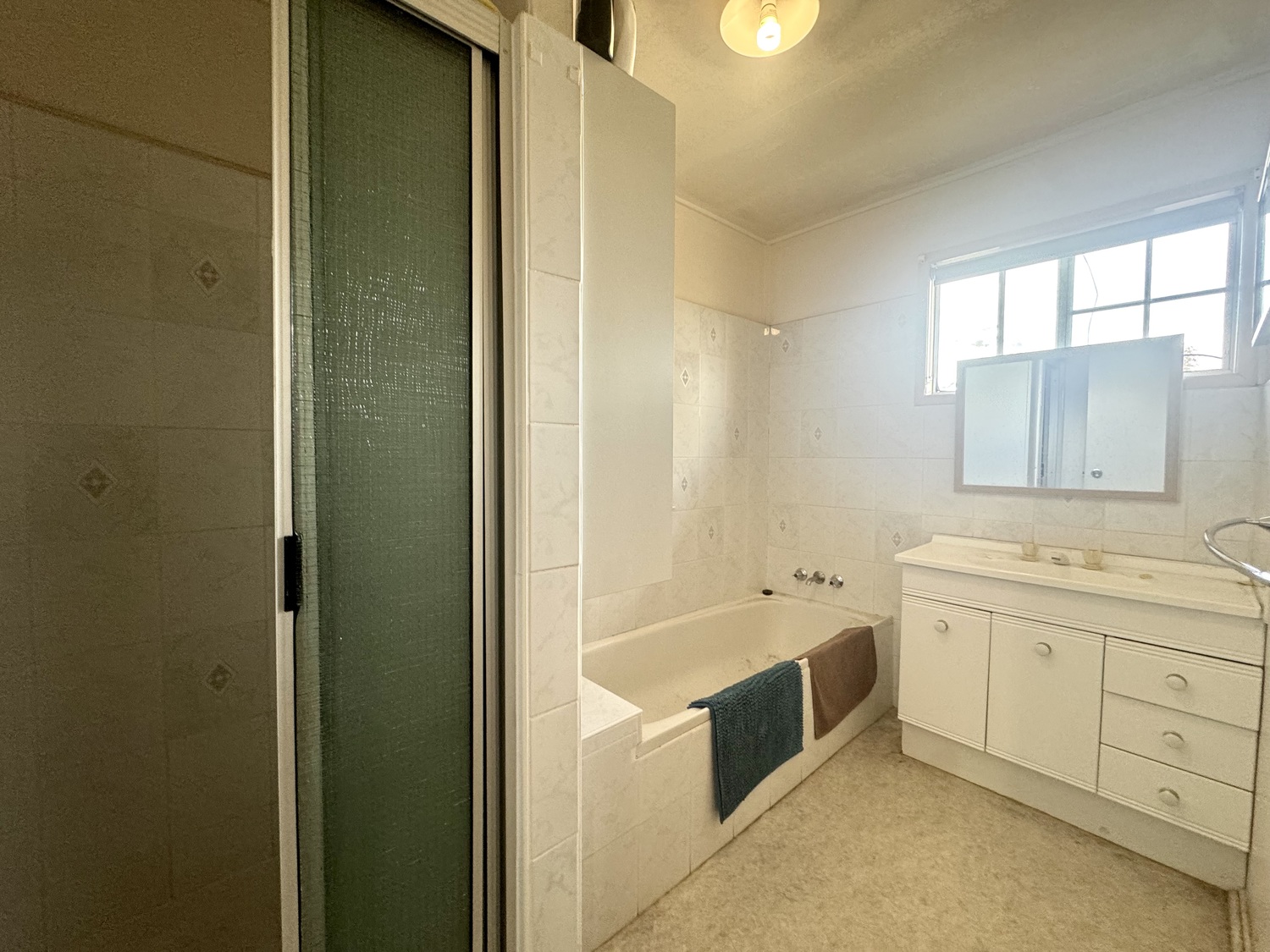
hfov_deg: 102.1
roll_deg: +0.5
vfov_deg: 85.7
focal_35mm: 14
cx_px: 635
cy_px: 476
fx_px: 514
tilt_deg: -2.7
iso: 200
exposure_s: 1/50
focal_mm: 2.22
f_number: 2.2
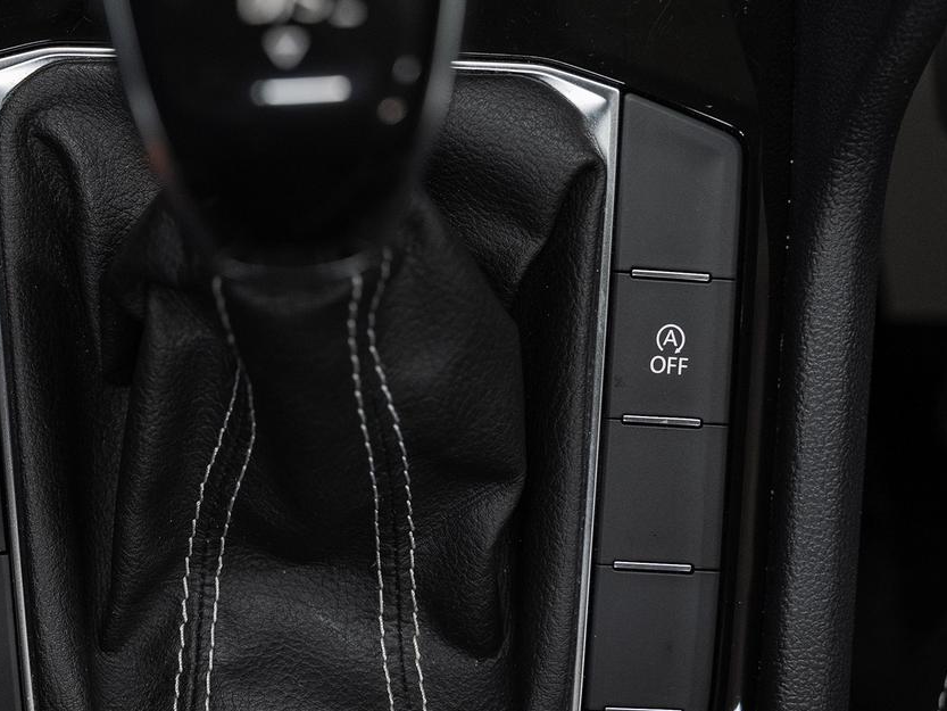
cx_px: 315
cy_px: 345
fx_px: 1806
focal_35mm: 66
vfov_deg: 22.3
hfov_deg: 29.2
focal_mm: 32.6
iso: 800
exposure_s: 1/50
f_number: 4
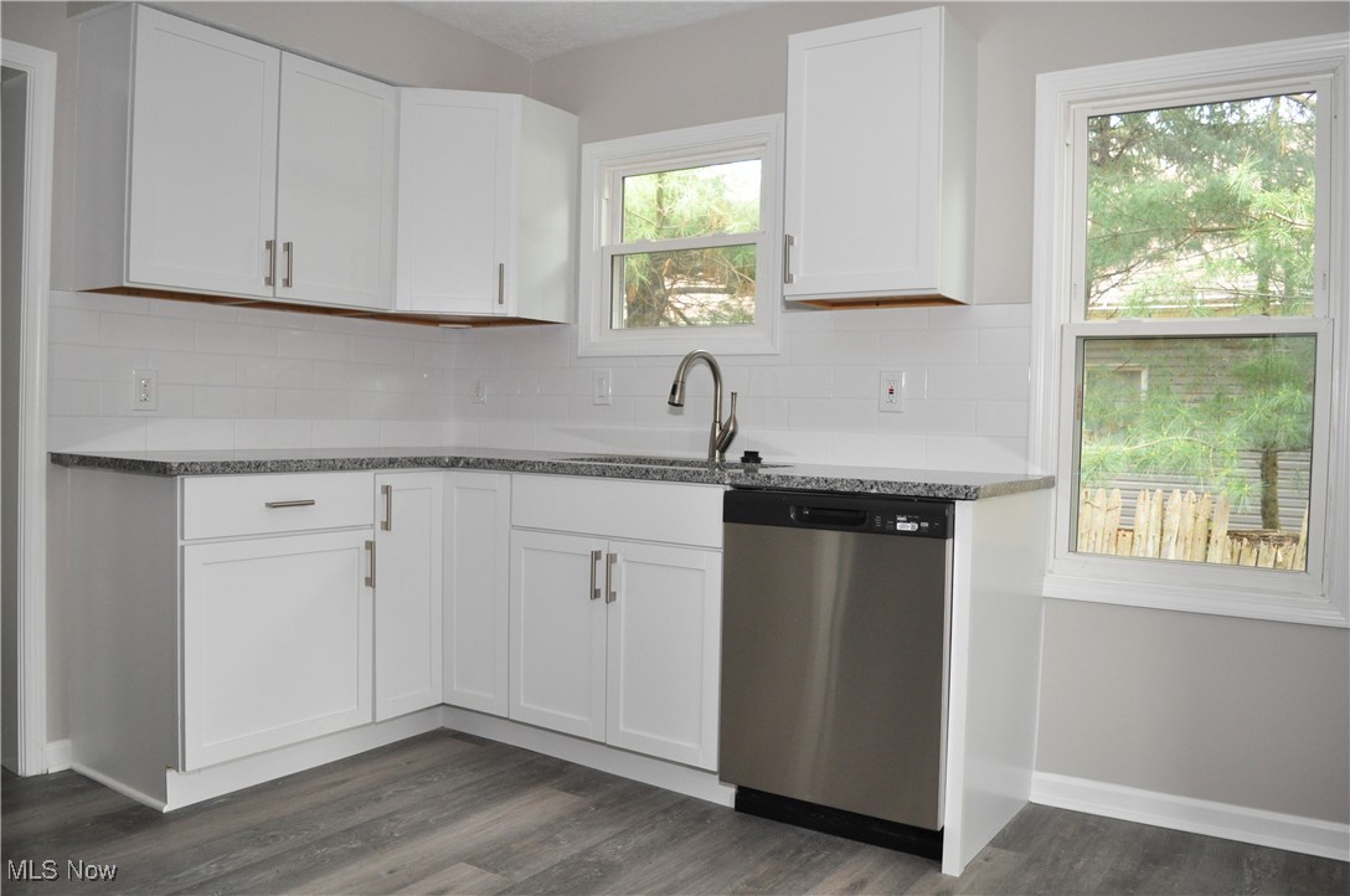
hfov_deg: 67.5
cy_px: 448
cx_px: 675
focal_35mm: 27
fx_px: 1011
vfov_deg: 47.8
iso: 800
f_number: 4
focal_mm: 18
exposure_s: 1/60
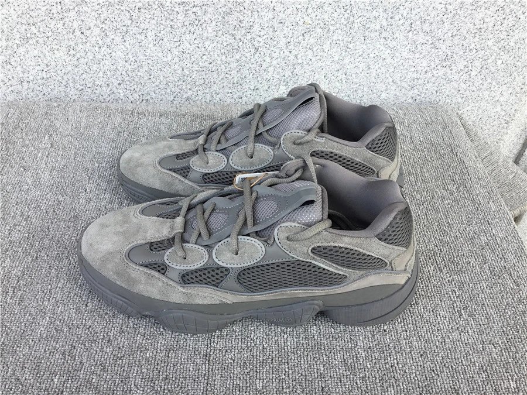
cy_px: 198
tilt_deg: -45.8
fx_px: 472
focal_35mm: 31
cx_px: 264
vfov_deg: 45.4
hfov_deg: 58.4
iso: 25
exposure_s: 1/106
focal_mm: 3.3
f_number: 2.4
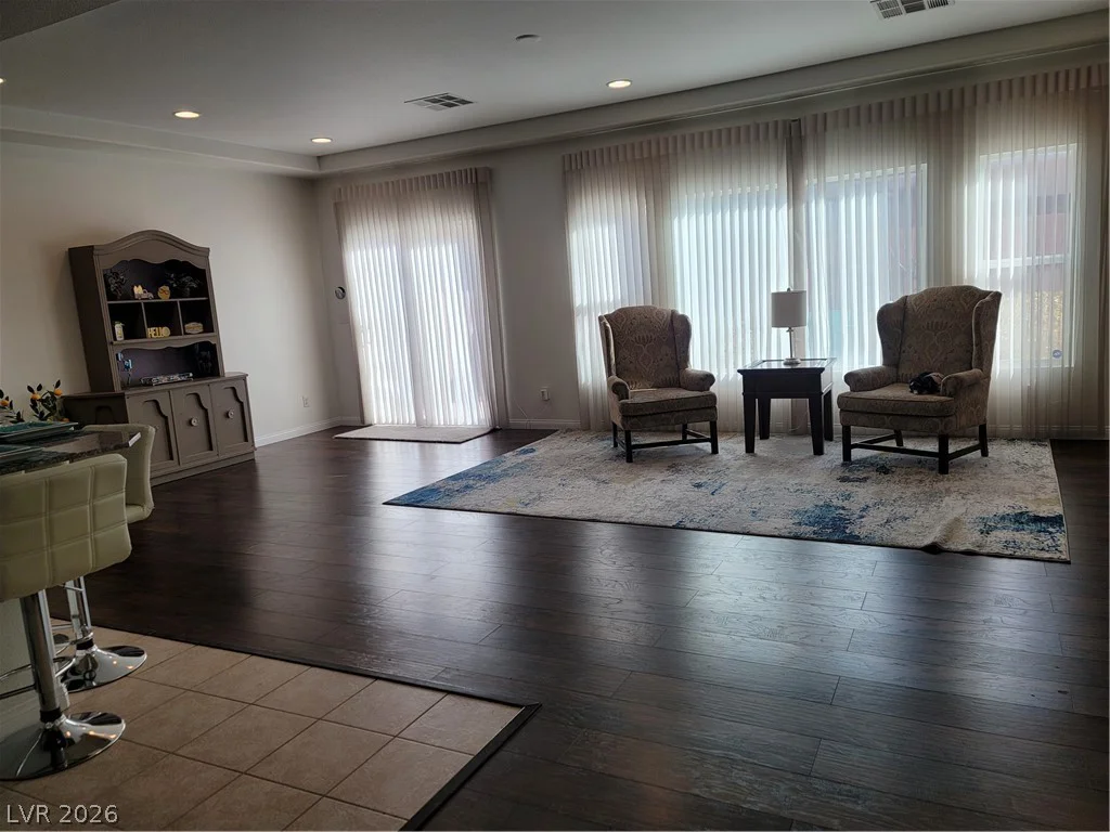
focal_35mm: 25
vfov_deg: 54.9
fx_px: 802
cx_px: 555
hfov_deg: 69.4
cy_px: 416
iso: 25
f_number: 1.8
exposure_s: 1/120
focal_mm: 7
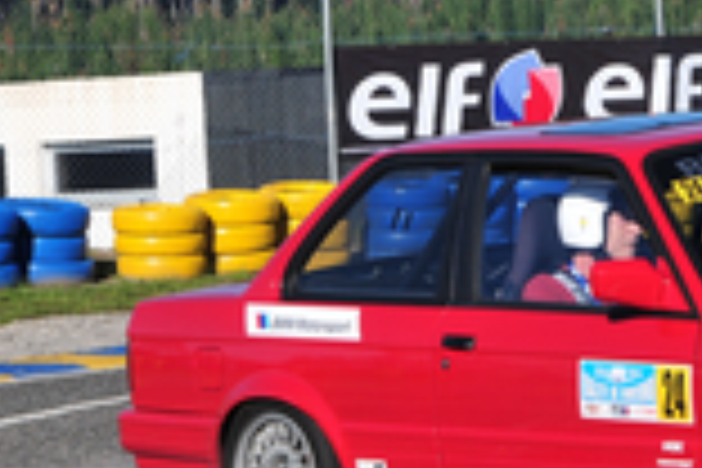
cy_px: 79
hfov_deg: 7.2
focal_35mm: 285
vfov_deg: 4.8
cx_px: 864
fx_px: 5557
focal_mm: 66
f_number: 6.3
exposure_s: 1/800
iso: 250
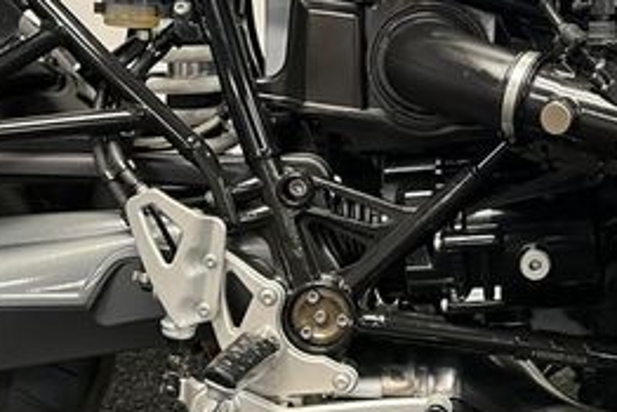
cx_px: 549
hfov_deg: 29.3
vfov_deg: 20.6
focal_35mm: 66
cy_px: 141
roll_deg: -0.8
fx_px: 1132
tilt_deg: -17.1
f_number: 1.6
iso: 320
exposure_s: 1/50
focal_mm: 5.1
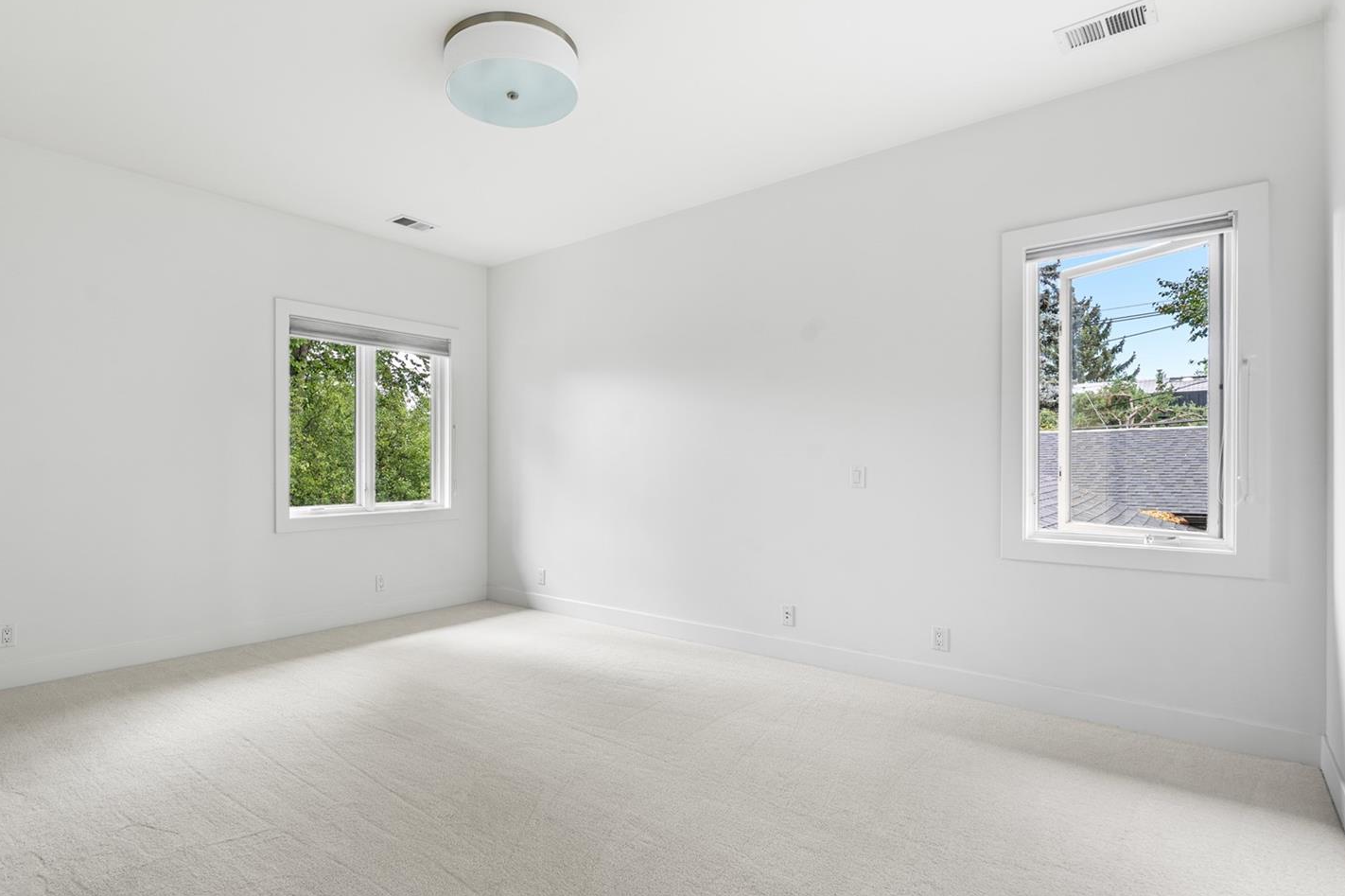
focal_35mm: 19
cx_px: 618
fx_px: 693
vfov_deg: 65.7
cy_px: 463
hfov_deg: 88.1
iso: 200
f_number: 8
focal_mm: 16.5
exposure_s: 1/2.5
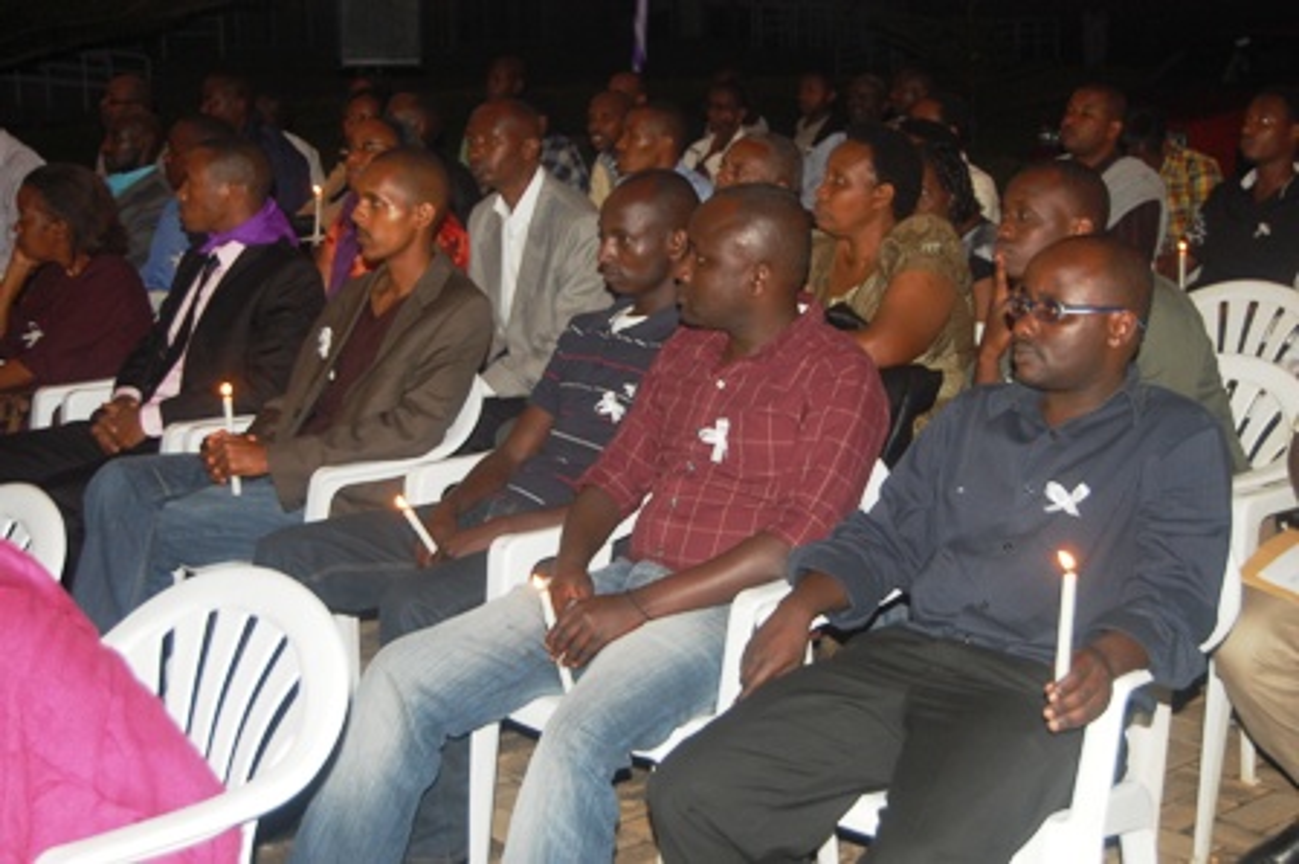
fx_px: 2055
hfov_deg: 35.1
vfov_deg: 23.7
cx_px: 650
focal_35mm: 57
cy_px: 432
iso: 400
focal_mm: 38
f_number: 5
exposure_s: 1/60
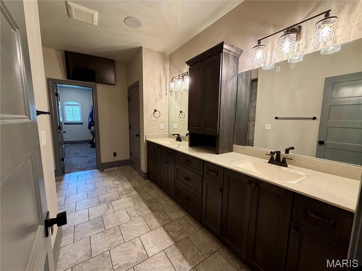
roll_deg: -0.3
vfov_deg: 85.7
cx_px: 181
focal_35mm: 14
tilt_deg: -7.0
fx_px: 146
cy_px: 136
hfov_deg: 102.1
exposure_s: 1/60
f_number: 2.2
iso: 250
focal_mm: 2.22
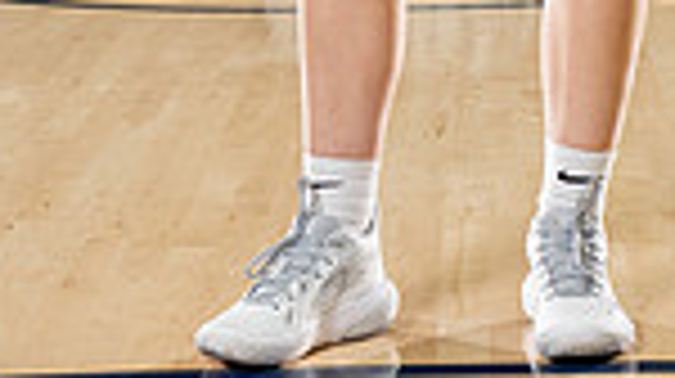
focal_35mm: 189
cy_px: -536
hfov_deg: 11.4
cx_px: 436
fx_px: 3379
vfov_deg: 6.1
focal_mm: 60
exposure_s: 1/250
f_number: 8
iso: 640
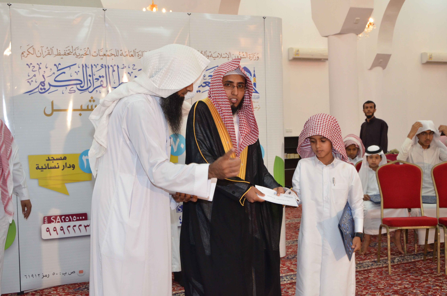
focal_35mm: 48
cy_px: 148
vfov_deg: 28.0
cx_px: 224
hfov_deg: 41.2
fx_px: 595
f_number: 8
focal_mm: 32
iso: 1600
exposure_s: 1/60
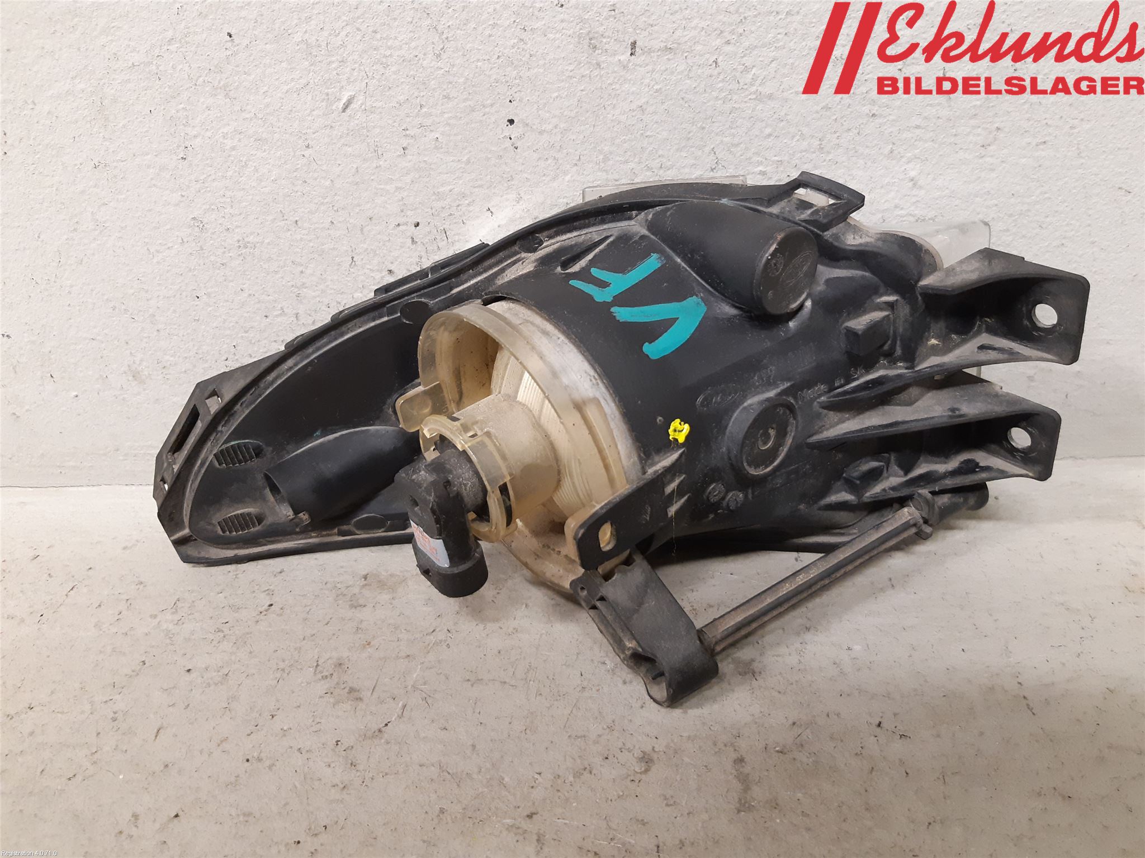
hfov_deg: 67.3
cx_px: 572
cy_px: 429
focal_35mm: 26
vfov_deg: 53.1
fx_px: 860
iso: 250
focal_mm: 3.93
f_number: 1.7
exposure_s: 1/33
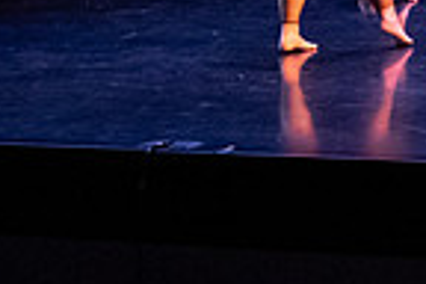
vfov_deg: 7.9
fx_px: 2012
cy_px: -192
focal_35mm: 170
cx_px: 684
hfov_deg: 11.5
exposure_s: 1/400
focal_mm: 31
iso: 4000
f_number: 4
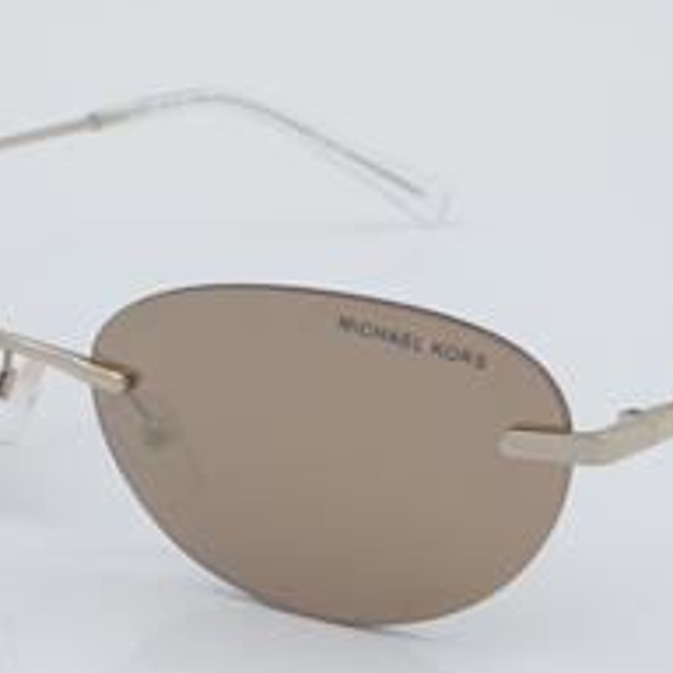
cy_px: 435
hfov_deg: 12.0
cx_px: 354
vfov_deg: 12.0
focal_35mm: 146
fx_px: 3209
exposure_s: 1/4
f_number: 32
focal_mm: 55
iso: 100
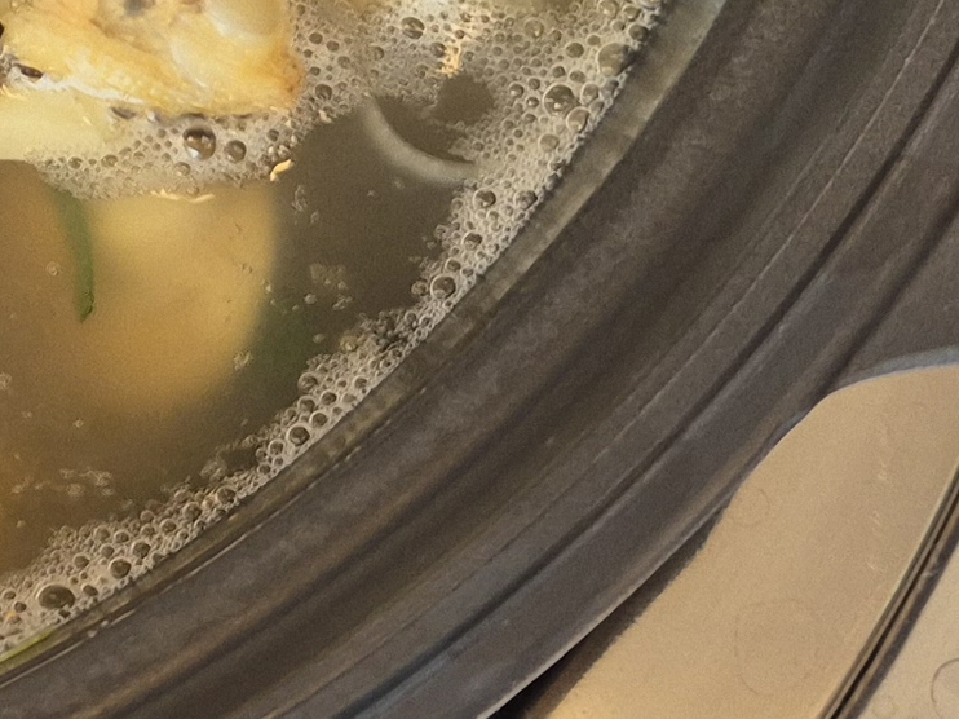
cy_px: -542
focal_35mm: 124
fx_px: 3434
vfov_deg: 11.2
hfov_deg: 14.5
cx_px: -609
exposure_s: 1/120
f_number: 1.8
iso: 64
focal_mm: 5.4
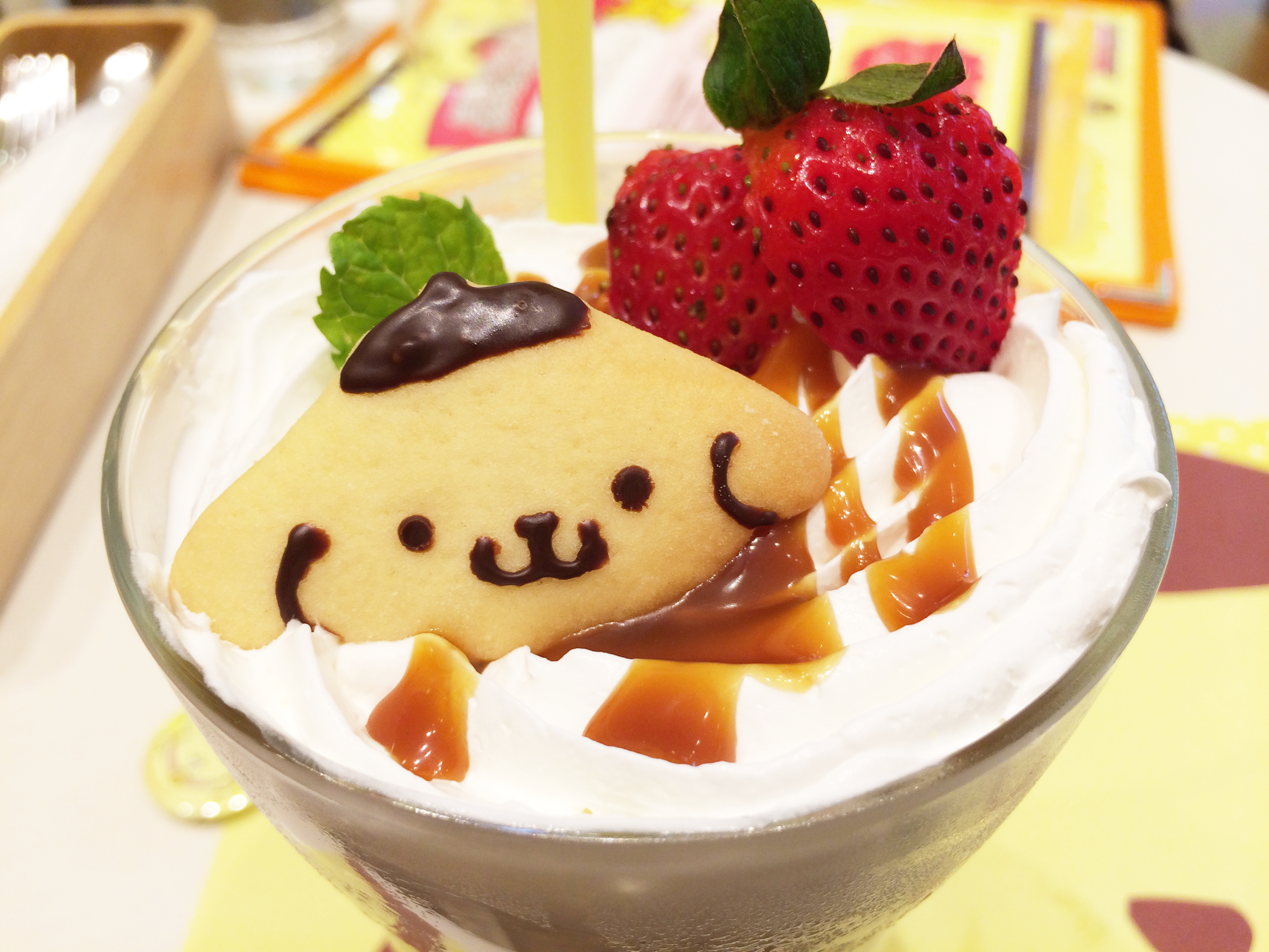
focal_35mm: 29
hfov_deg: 61.7
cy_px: 476
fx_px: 1063
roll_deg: +0.6
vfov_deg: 48.2
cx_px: 634
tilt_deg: -43.2
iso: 32
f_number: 2.2
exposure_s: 1/60
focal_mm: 4.15
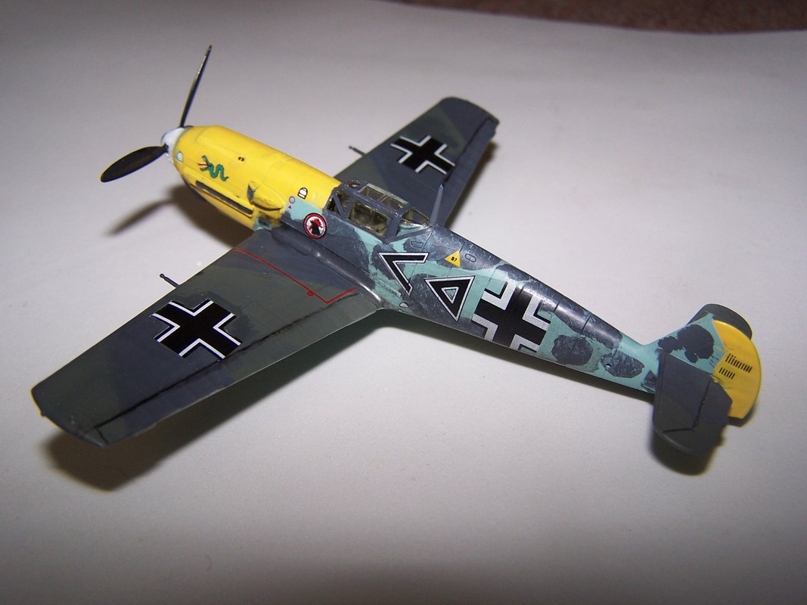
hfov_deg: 49.0
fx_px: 886
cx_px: 404
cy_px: 302
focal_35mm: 38
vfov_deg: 37.7
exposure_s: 1/60
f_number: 2.8
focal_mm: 6.3
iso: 80
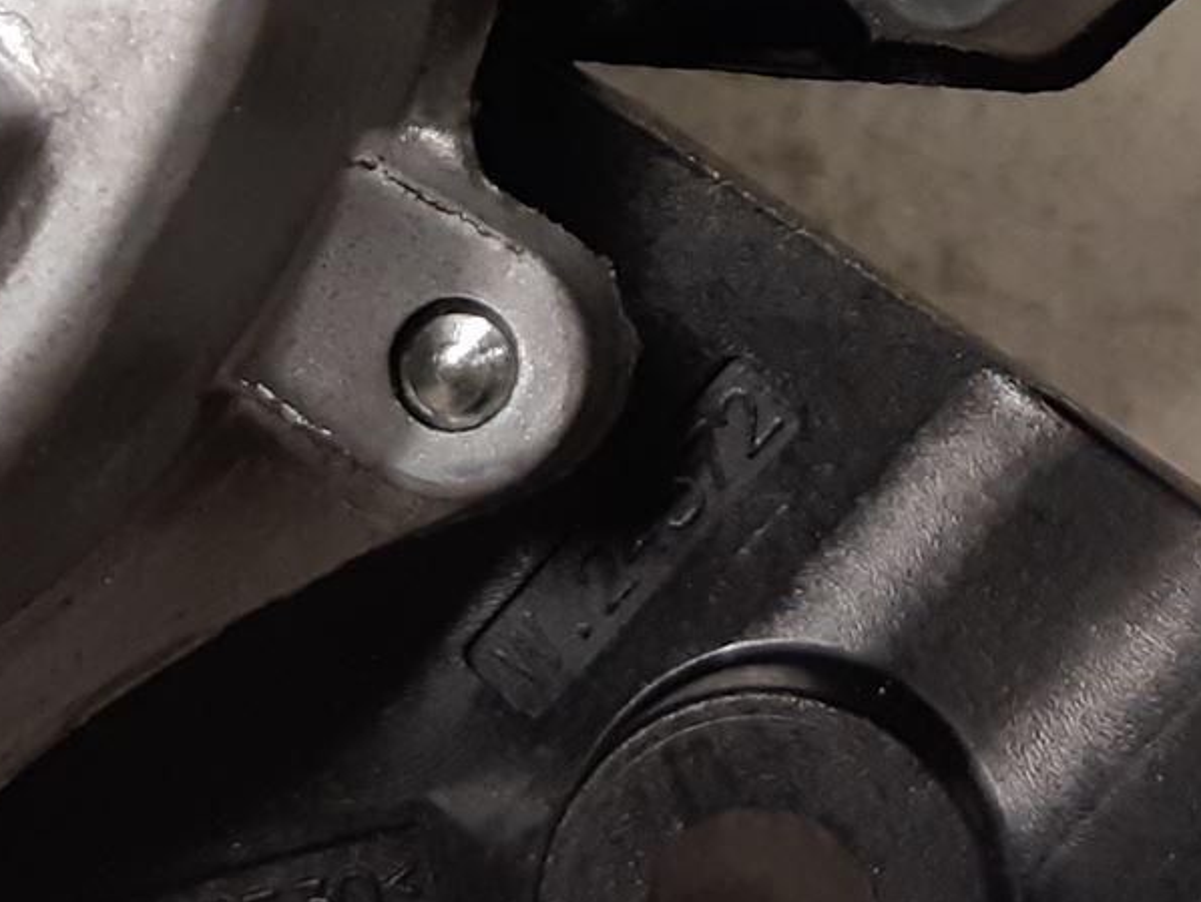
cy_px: -440
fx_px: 3089
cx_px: 998
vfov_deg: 15.4
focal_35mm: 89
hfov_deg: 21.7
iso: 100
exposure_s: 1/50
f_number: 1.7
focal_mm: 3.93
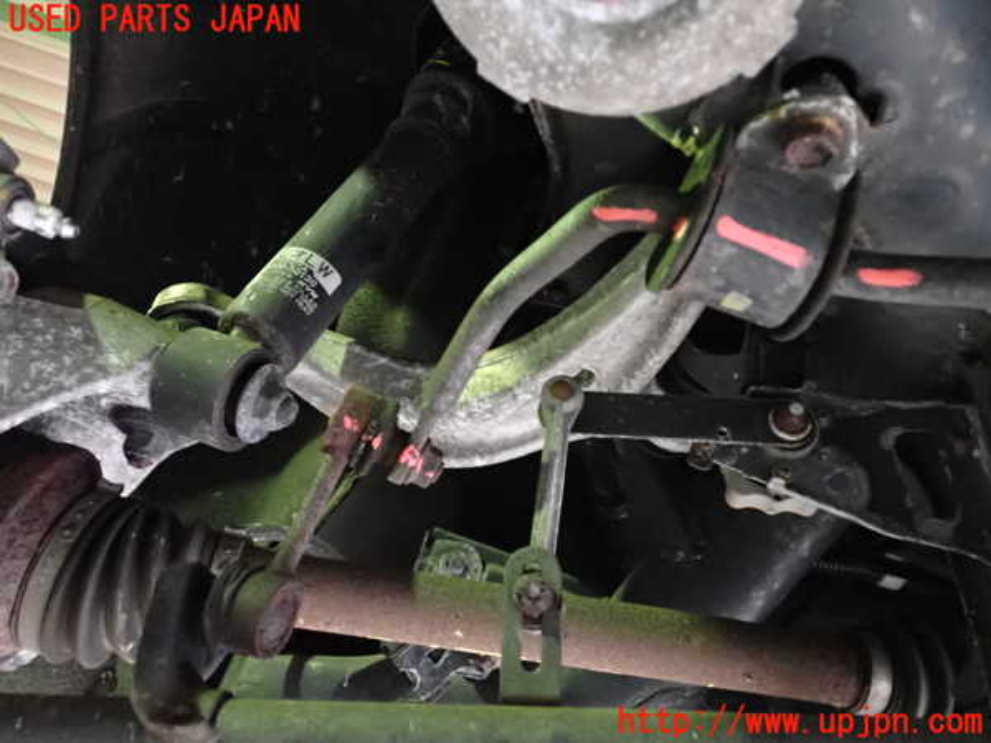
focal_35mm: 30
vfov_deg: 46.8
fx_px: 859
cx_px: 496
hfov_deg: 60.0
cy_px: 372
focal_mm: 5.4
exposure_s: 1/30
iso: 2000
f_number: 2.3
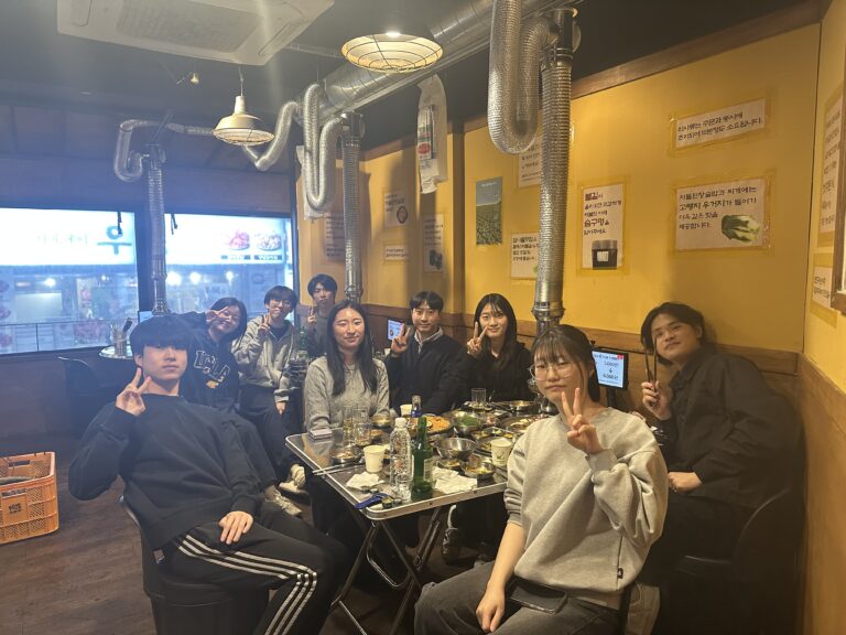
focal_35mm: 24
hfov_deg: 71.6
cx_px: 423
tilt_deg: -5.3
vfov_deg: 56.8
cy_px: 318
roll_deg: +1.0
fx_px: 587
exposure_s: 1/60
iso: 400
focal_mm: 6.86
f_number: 1.78
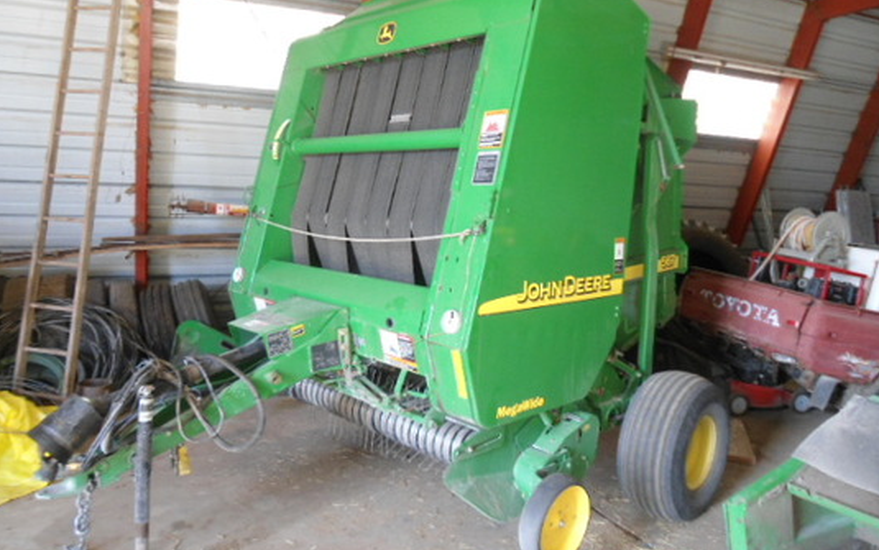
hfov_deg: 66.4
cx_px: 437
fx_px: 671
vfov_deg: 44.6
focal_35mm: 28
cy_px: 261
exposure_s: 1/30
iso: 200
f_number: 2.8
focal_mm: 4.7
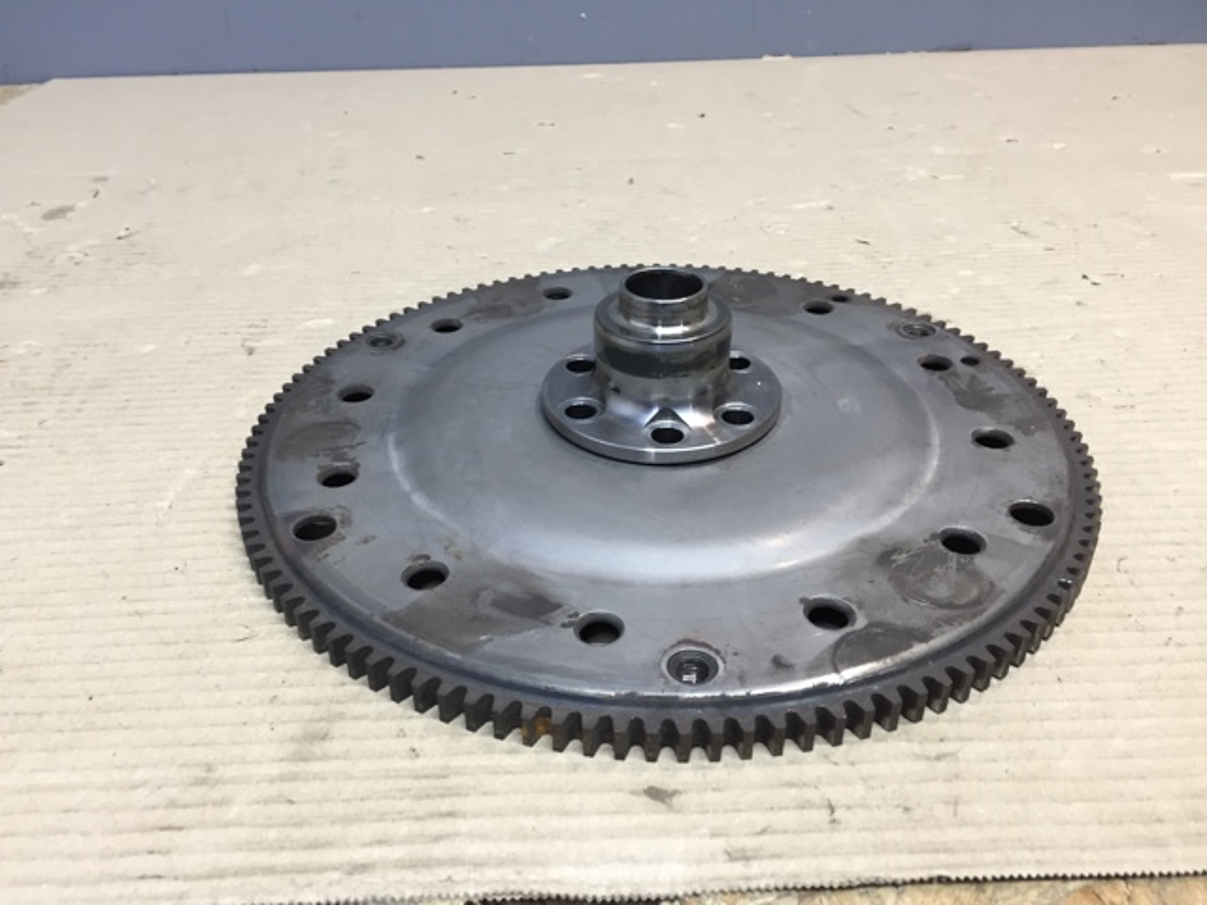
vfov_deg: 48.2
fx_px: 1011
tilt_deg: -34.6
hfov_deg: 61.7
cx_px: 604
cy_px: 452
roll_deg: +1.2
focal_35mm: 29
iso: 80
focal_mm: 4.15
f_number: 2.2
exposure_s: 1/33
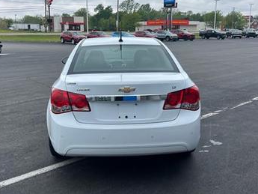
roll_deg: -1.5
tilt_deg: -10.1
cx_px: 118
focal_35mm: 38
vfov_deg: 37.7
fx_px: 283
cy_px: 85
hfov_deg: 48.9
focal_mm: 5.7
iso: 50
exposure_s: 1/2915
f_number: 1.5
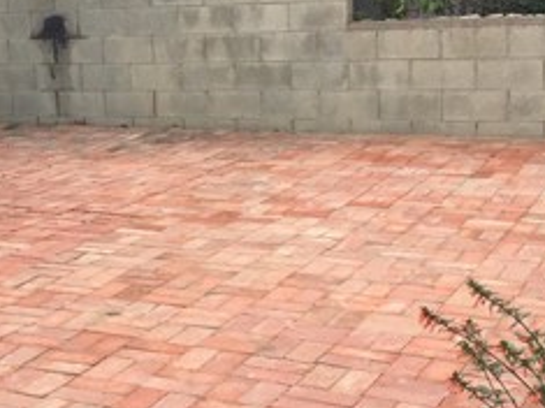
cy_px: 206
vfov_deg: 18.6
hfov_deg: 24.0
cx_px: 56
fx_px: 1243
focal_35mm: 79
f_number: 2.2
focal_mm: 4.15
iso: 32
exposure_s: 1/775
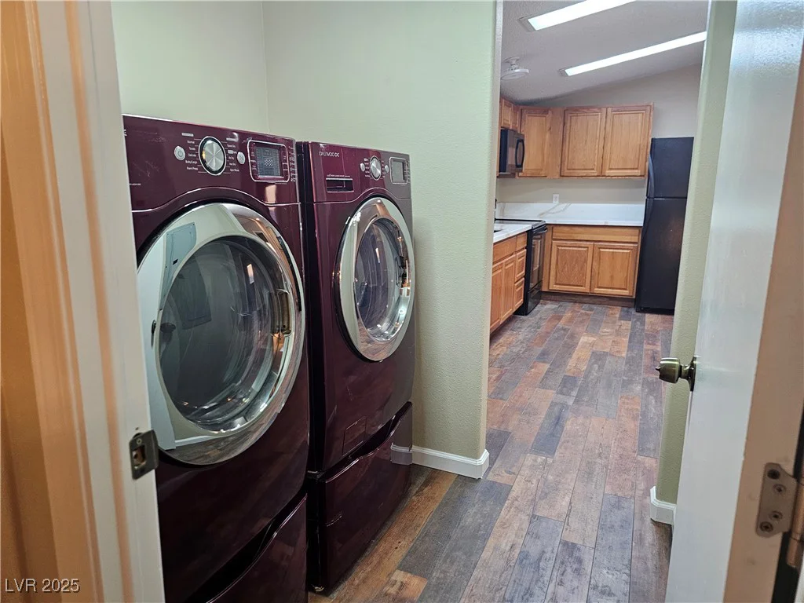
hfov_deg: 73.9
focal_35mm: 23
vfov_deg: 58.9
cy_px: 302
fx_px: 534
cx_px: 402
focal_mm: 6.3
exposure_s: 1/120
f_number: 1.7
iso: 400
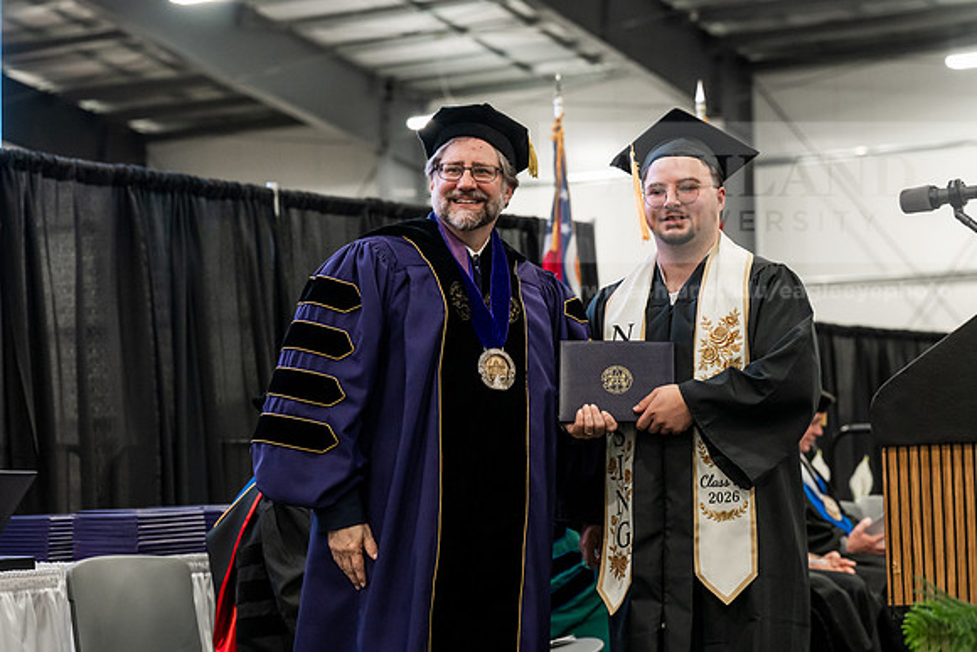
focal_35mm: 86
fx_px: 2334
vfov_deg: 15.9
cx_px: 488
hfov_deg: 23.6
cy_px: 326
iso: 4000
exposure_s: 1/200
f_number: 4.5
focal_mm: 86
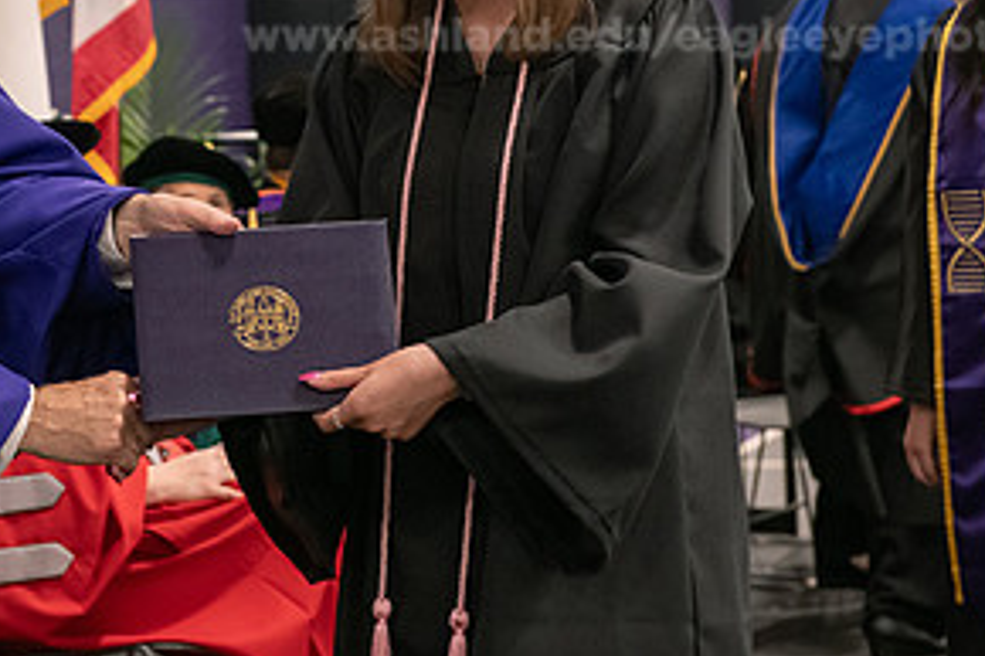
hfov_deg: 15.4
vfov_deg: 10.3
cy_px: 107
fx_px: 3609
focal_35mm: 132
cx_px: 88
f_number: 5
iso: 2500
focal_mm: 66
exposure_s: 1/125
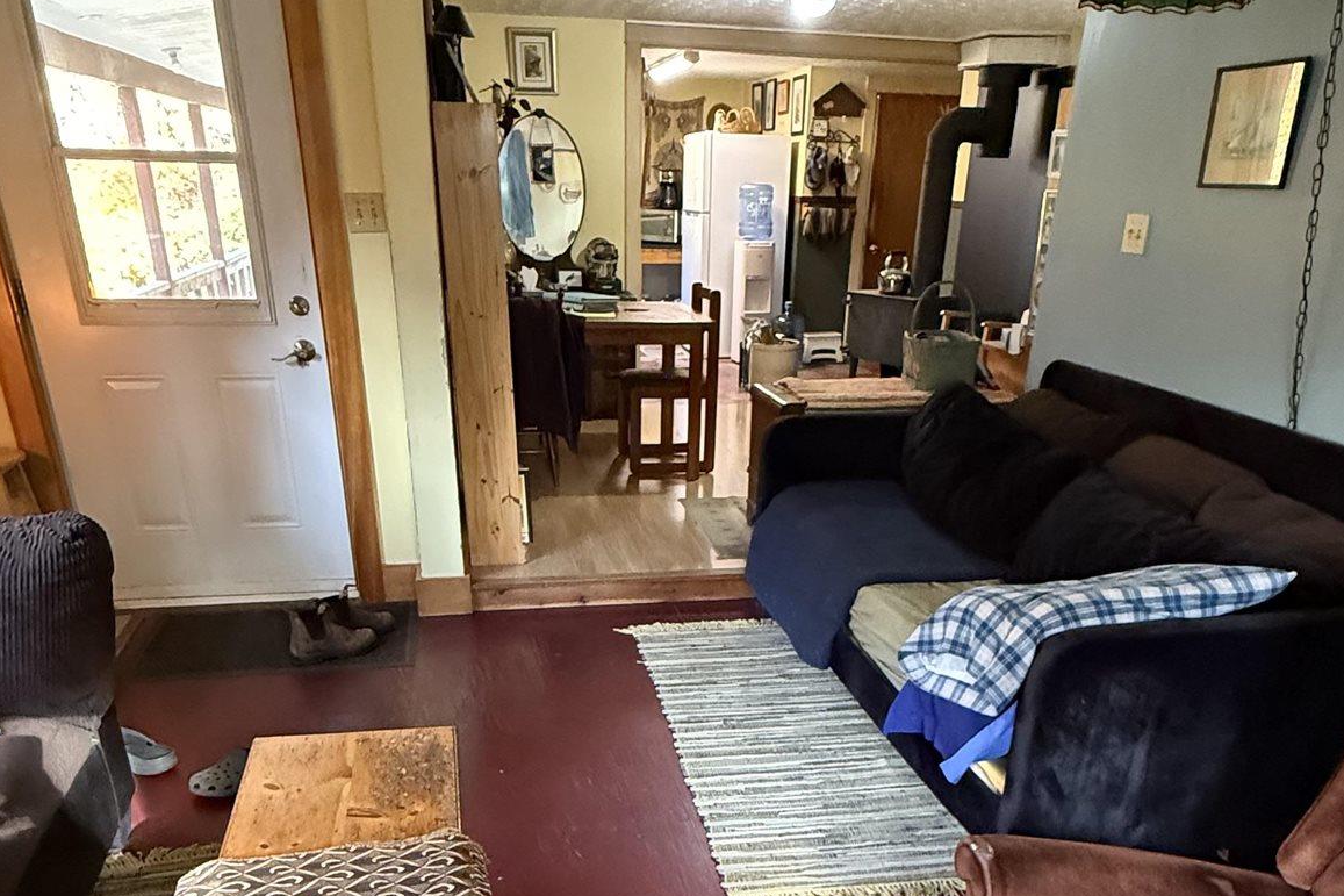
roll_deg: -1.8
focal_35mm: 29
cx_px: 683
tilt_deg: -26.7
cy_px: 744
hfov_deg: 63.7
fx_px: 1082
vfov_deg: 42.5
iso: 1000
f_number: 2.2
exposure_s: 1/60
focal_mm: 2.22
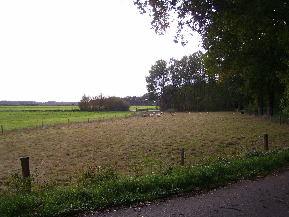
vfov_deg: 38.7
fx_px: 309
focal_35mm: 37
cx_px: 144
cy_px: 108
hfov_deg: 50.1
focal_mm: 6
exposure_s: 1/500
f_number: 2.7
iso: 80
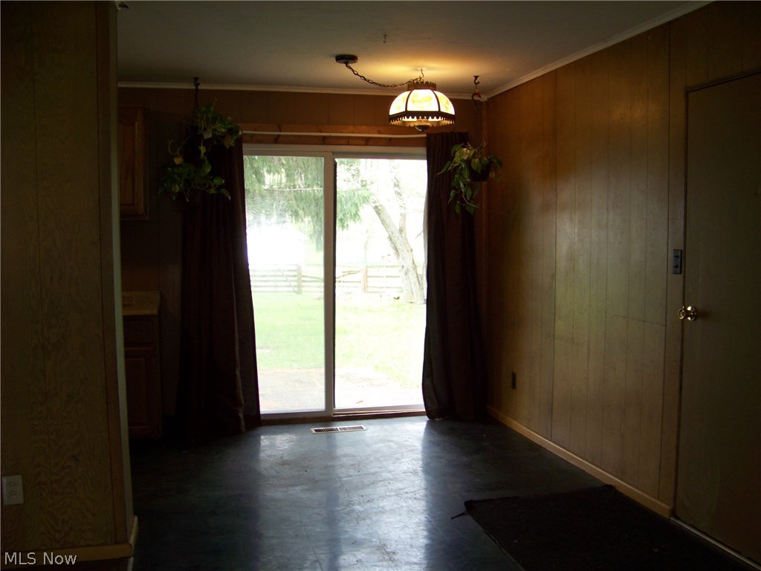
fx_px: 791
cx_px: 380
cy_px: 286
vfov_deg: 39.7
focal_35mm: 36
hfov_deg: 51.4
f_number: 2.8
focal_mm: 5.85
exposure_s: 1/30
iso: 94
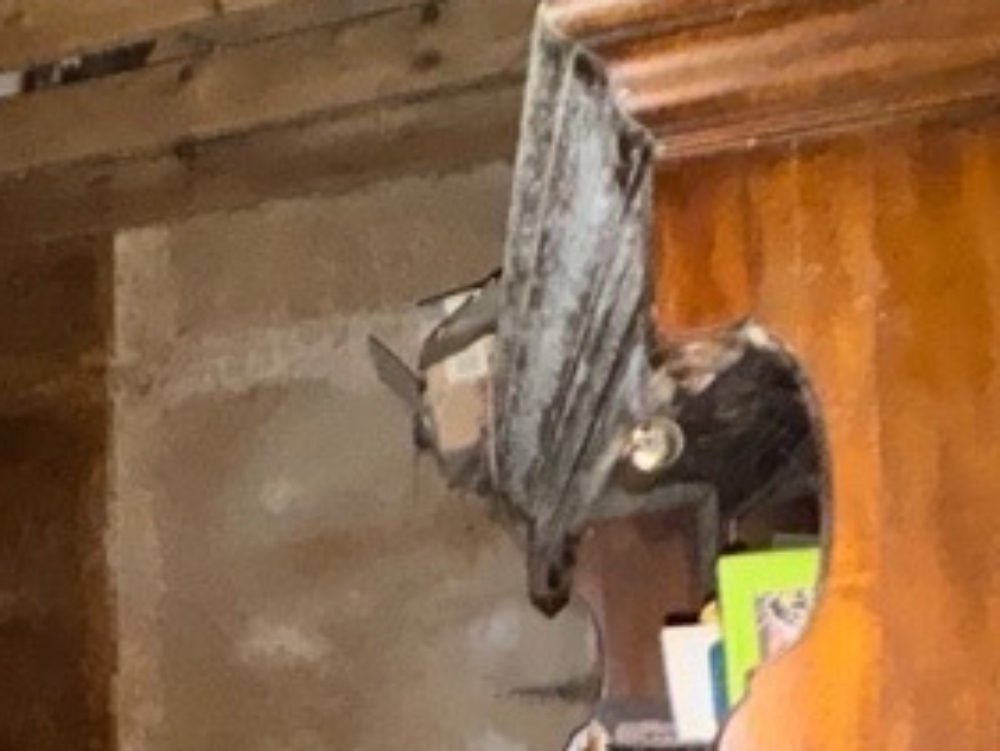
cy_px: 801
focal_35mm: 51
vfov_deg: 26.6
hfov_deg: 31.5
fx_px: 1474
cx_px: -192
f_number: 2.2
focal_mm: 2.22
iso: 800
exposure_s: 1/16
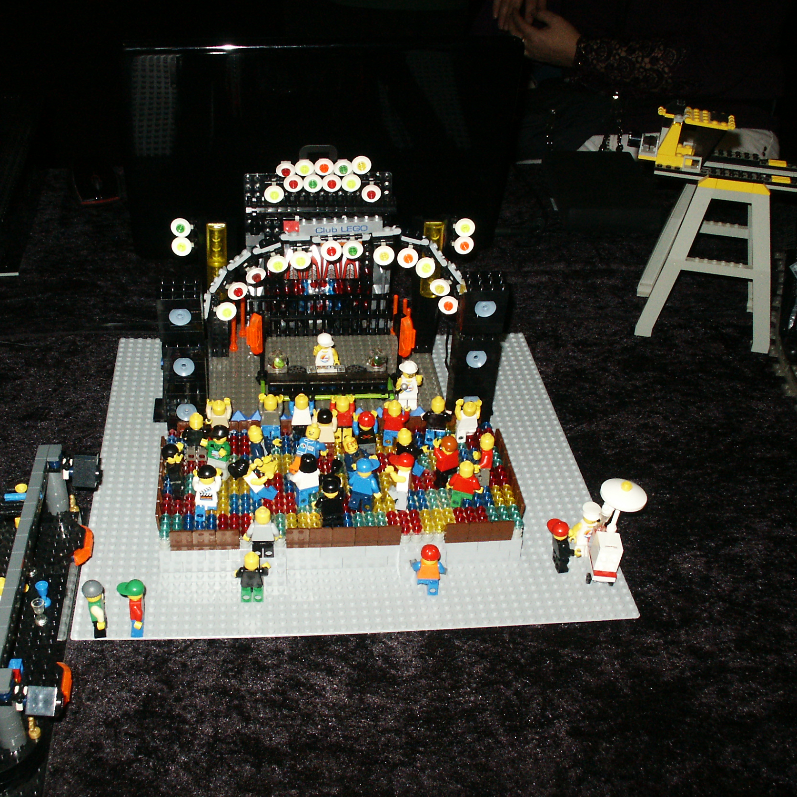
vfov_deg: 40.0
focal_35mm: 42
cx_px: 352
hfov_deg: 40.0
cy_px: 400
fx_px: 1094
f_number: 6.7
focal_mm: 7.18
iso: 200
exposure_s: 1/45
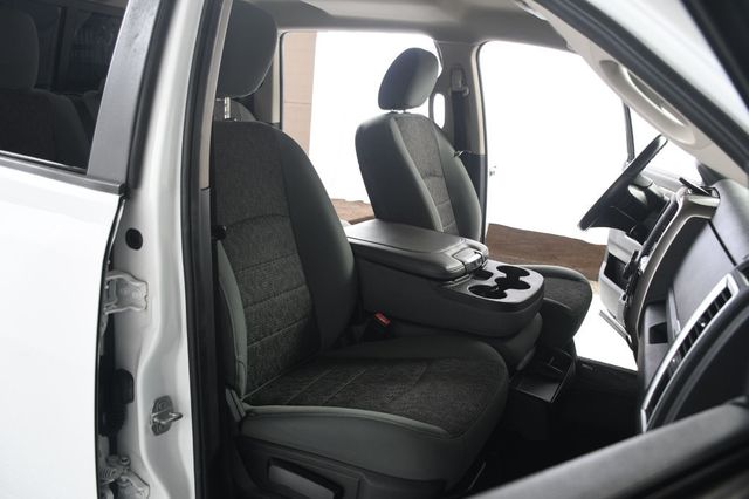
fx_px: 624
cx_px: 374
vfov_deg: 43.6
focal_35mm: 30
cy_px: 250
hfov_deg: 62.0
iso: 100
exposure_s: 1/160
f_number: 4
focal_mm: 20
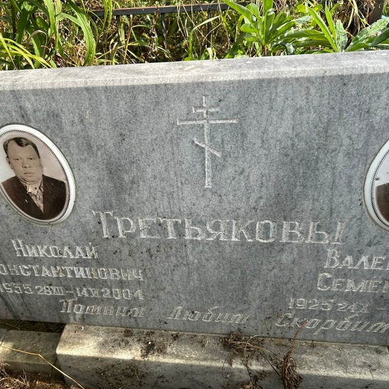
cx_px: 163
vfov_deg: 52.5
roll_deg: +2.8
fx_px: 394
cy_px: 196
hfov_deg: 52.3
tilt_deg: -32.9
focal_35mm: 31
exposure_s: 1/1048
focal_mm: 5.7
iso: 50
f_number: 1.5
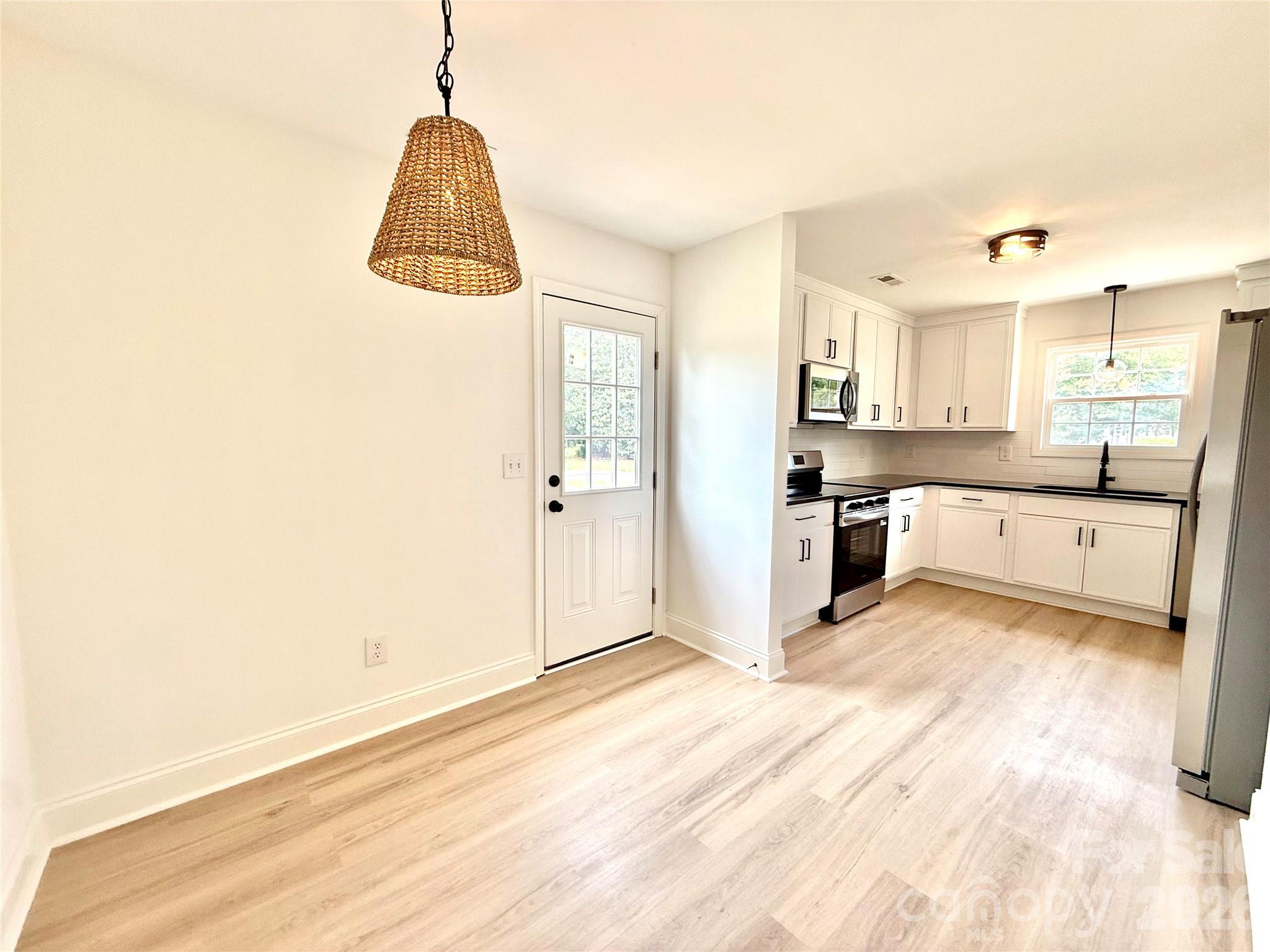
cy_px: 476
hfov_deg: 102.1
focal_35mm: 14
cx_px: 635
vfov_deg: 85.7
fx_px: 514
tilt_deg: -4.9
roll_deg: -0.4
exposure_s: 1/120
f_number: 2.2
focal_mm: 2.22
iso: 80
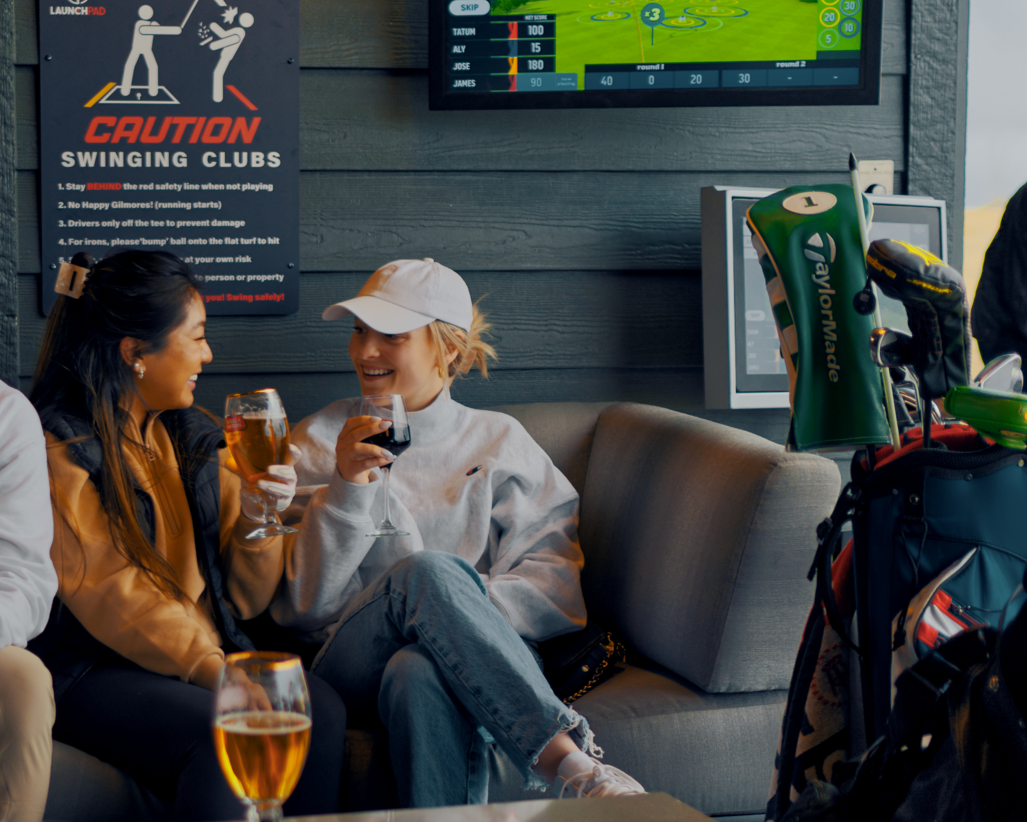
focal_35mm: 73
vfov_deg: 20.9
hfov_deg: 25.6
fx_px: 2219
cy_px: 494
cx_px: 197
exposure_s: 1/250
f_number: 1.8
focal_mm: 35
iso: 100
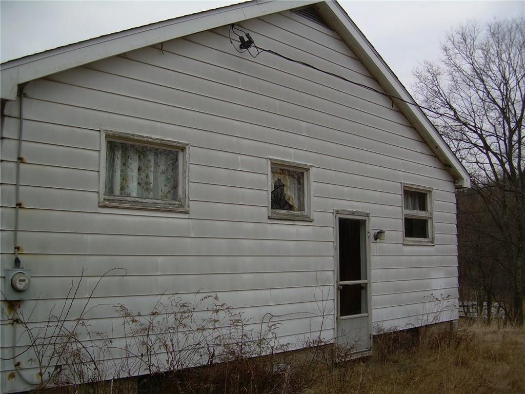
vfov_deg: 37.7
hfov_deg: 49.0
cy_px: 197
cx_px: 262
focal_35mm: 38
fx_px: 576
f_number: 2.8
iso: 50
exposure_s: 1/229
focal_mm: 6.3
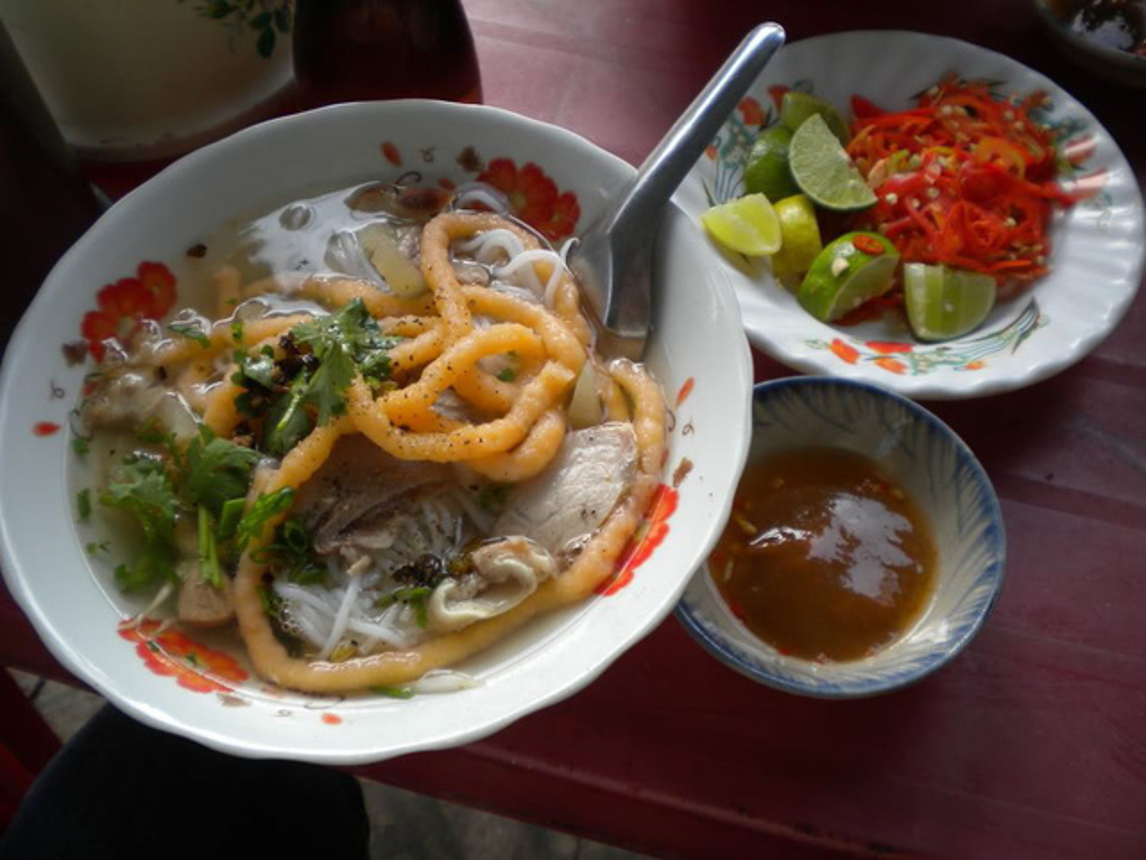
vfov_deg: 40.7
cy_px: 430
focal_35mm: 35
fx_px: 1159
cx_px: 573
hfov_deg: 52.6
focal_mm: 6.3
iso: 80
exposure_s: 1/59.2
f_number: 3.1
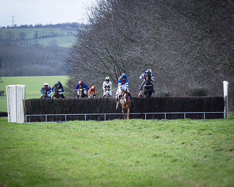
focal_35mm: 456
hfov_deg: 4.2
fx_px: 3158
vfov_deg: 3.4
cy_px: 96
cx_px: 168
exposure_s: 1/1000
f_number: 4
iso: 400
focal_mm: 200
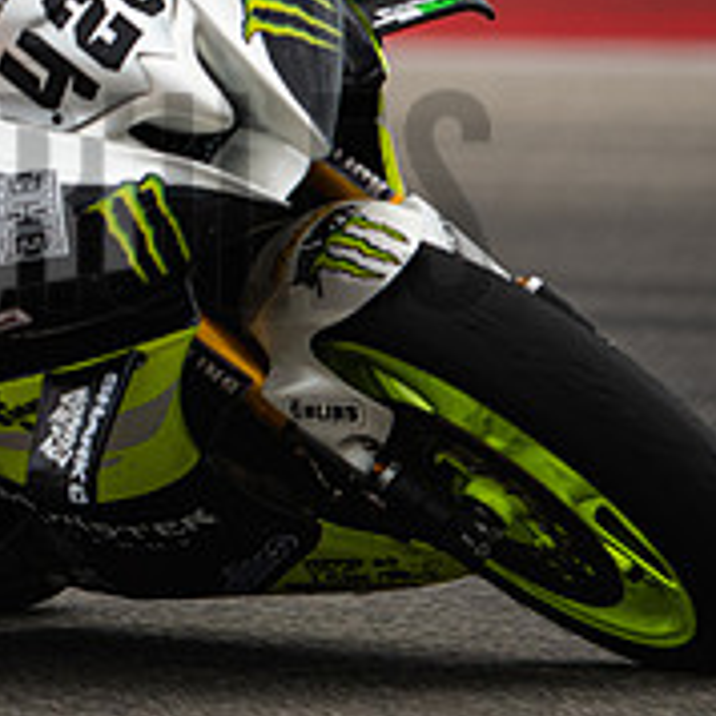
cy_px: 207
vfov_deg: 2.1
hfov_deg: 2.1
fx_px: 19400
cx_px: -358
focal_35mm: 829
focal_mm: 200
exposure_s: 1/5000
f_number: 2
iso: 320
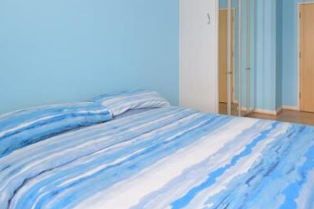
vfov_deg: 49.0
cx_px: 227
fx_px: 218
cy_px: 50
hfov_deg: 67.9
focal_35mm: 25
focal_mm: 10
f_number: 7.1
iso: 400
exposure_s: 1/20
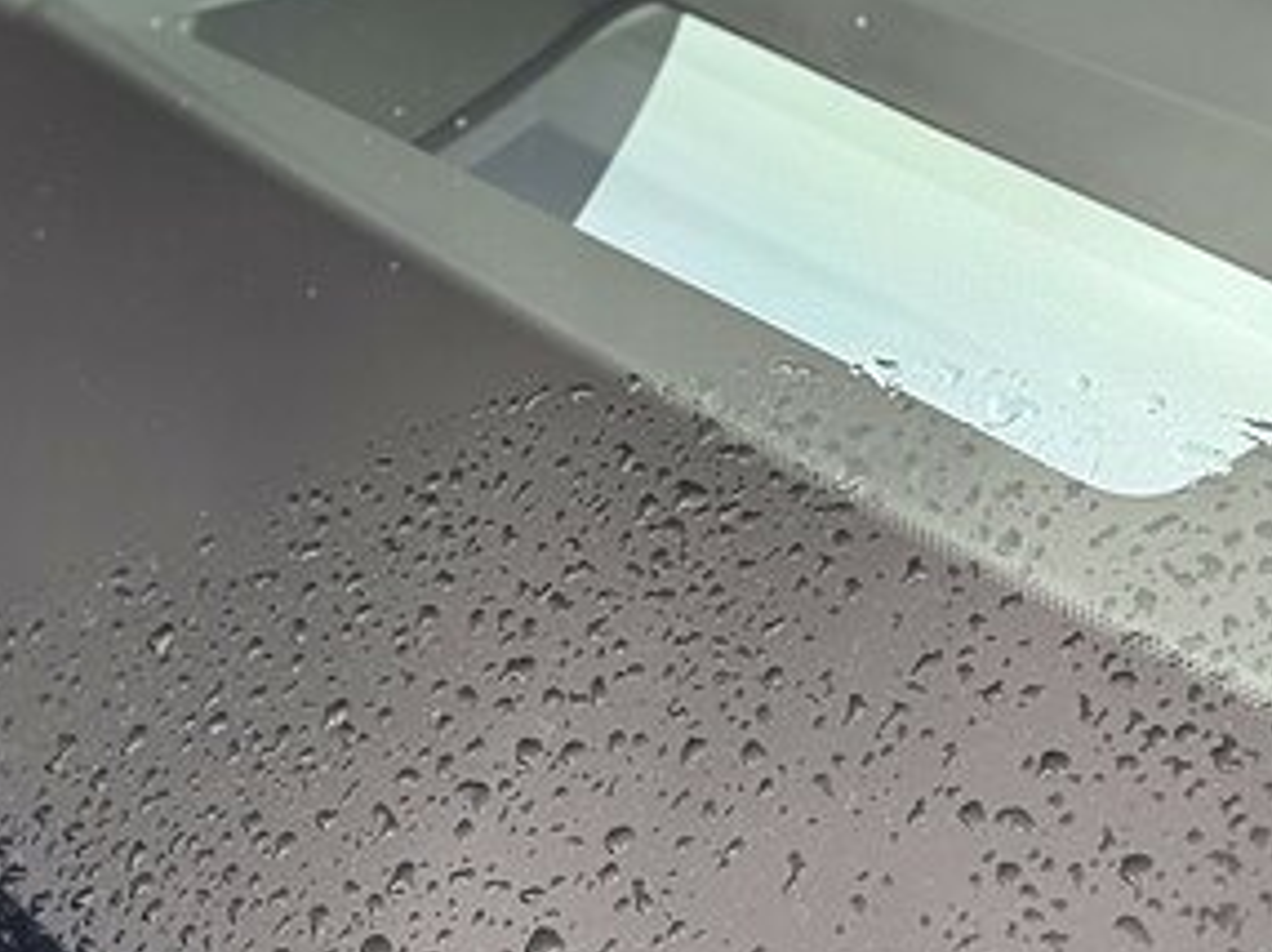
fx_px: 3378
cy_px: 214
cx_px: 907
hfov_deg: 21.2
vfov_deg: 15.9
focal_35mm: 92
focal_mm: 6.76
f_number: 1.78
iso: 100
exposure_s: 1/65
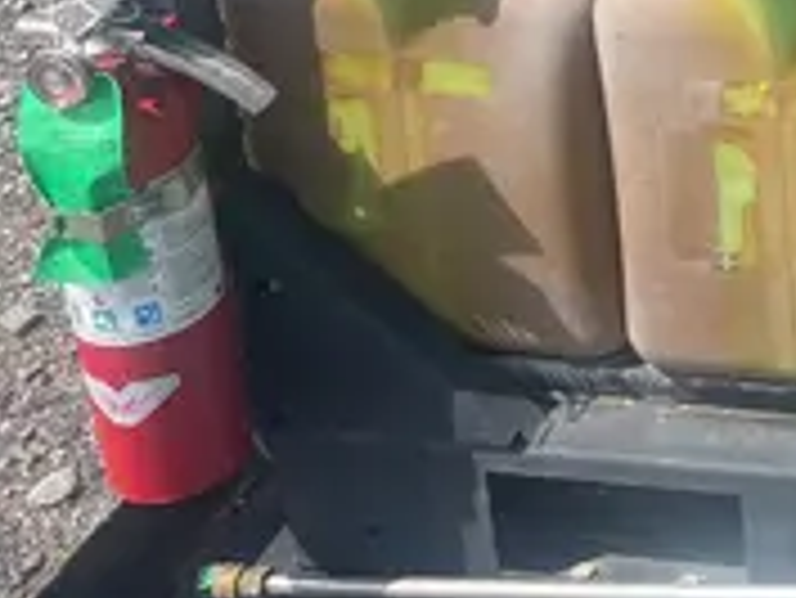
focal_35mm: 81
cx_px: 1223
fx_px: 1864
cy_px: -321
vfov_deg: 16.5
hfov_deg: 20.4
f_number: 1.6
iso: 32
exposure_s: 1/1416
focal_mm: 4.2
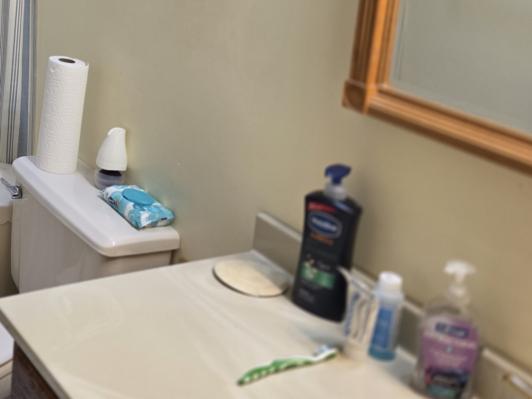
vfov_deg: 26.1
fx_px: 815
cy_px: -3
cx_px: -46
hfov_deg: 32.1
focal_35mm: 53
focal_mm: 6.3
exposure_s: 1/120
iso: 125
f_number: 1.7
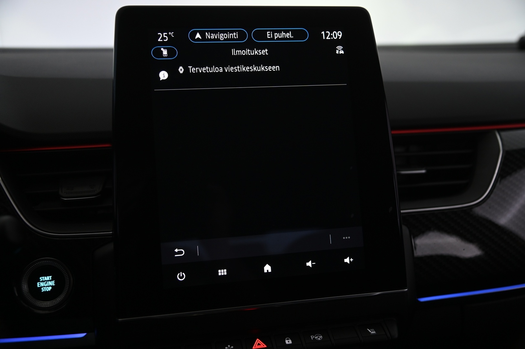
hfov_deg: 50.7
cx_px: 262
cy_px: 174
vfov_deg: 35.0
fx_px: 554
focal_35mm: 38
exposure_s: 1/40
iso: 1000
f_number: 4
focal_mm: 38
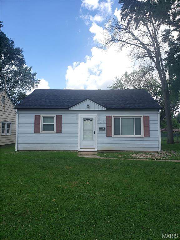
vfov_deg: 67.3
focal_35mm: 26
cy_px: 120
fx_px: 180
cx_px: 90
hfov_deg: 53.1
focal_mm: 4.3
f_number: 2.4
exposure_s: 1/1056
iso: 50
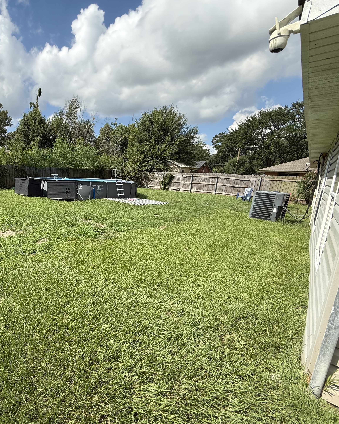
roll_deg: -2.5
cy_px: 218
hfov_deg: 65.5
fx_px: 238
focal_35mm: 19
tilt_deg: -10.8
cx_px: 76
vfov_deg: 83.3
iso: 50
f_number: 2.2
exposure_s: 1/1235
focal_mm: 2.22
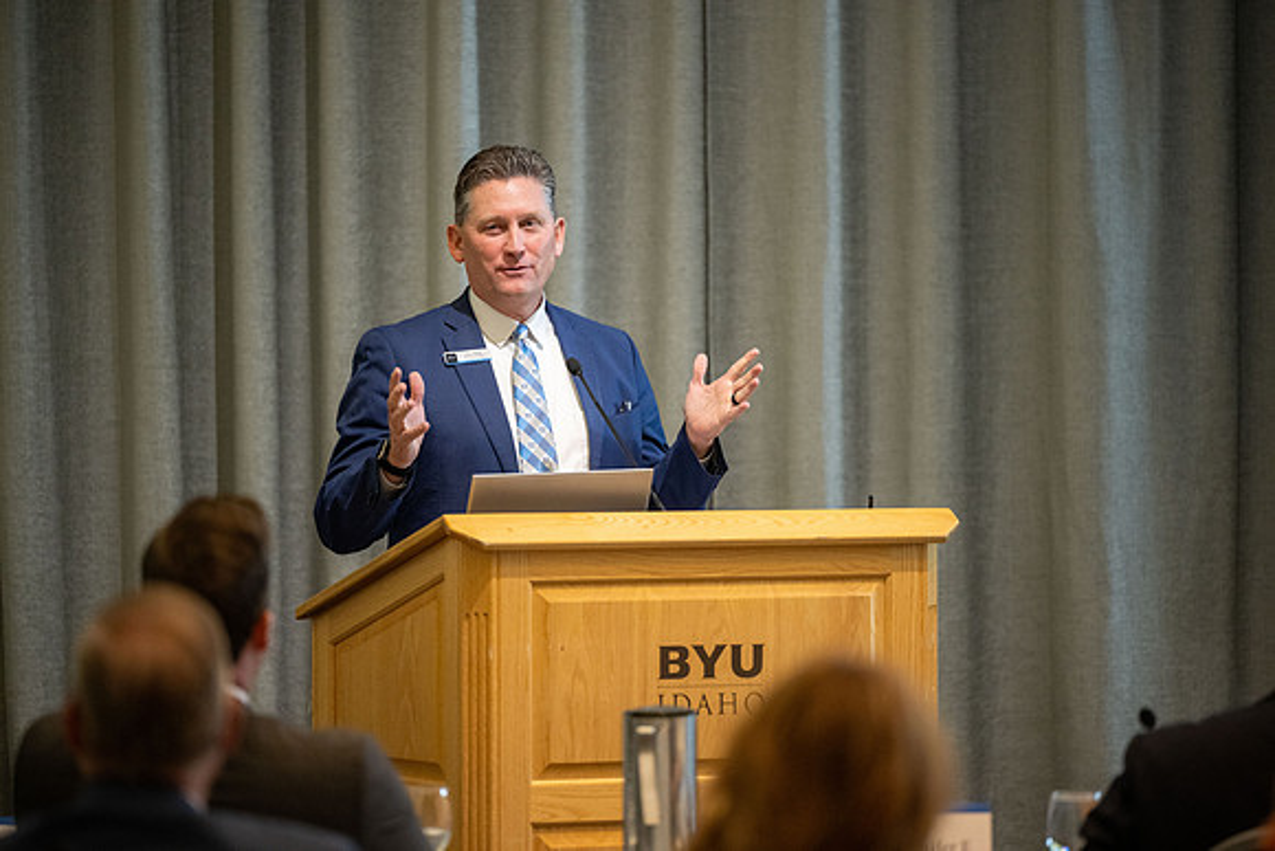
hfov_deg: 10.3
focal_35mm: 200
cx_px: 638
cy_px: 426
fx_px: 7085
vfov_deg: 6.9
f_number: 2.8
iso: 2500
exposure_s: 1/200
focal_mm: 200
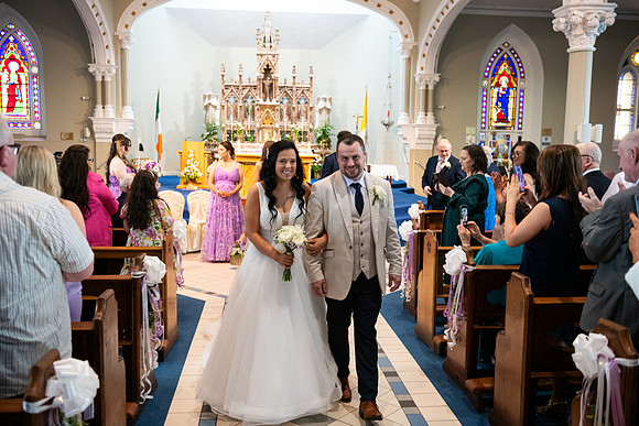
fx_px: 604
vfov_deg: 38.9
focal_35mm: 34
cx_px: 320
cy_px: 213
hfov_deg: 55.8
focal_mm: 34
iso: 1000
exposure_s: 1/160
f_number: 3.5
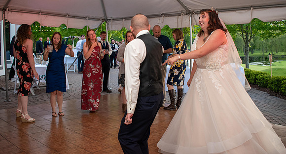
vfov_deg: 32.6
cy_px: 59
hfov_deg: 57.2
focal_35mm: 35
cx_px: 143
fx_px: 262
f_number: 4.5
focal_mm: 22
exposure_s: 1/100
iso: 800
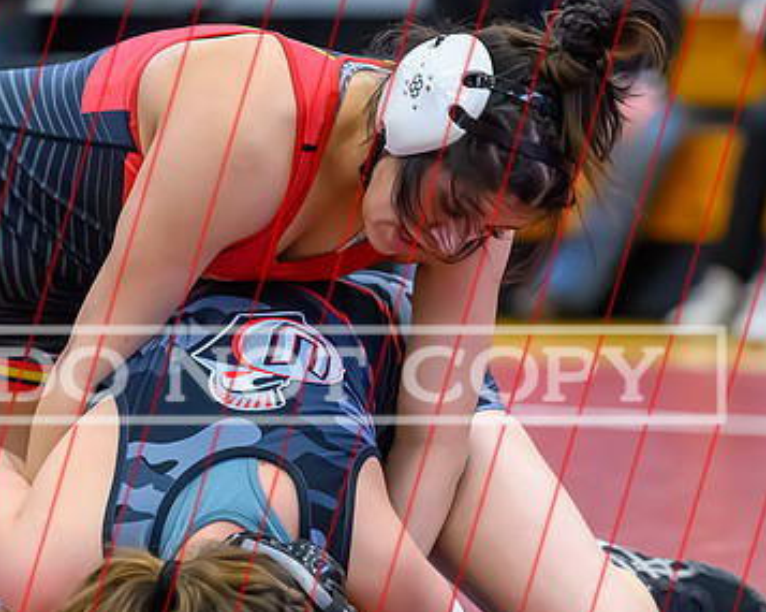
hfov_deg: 7.9
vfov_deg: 6.3
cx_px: 411
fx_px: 5527
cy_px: 443
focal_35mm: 244
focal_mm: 140
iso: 10000
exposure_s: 1/640
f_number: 2.8
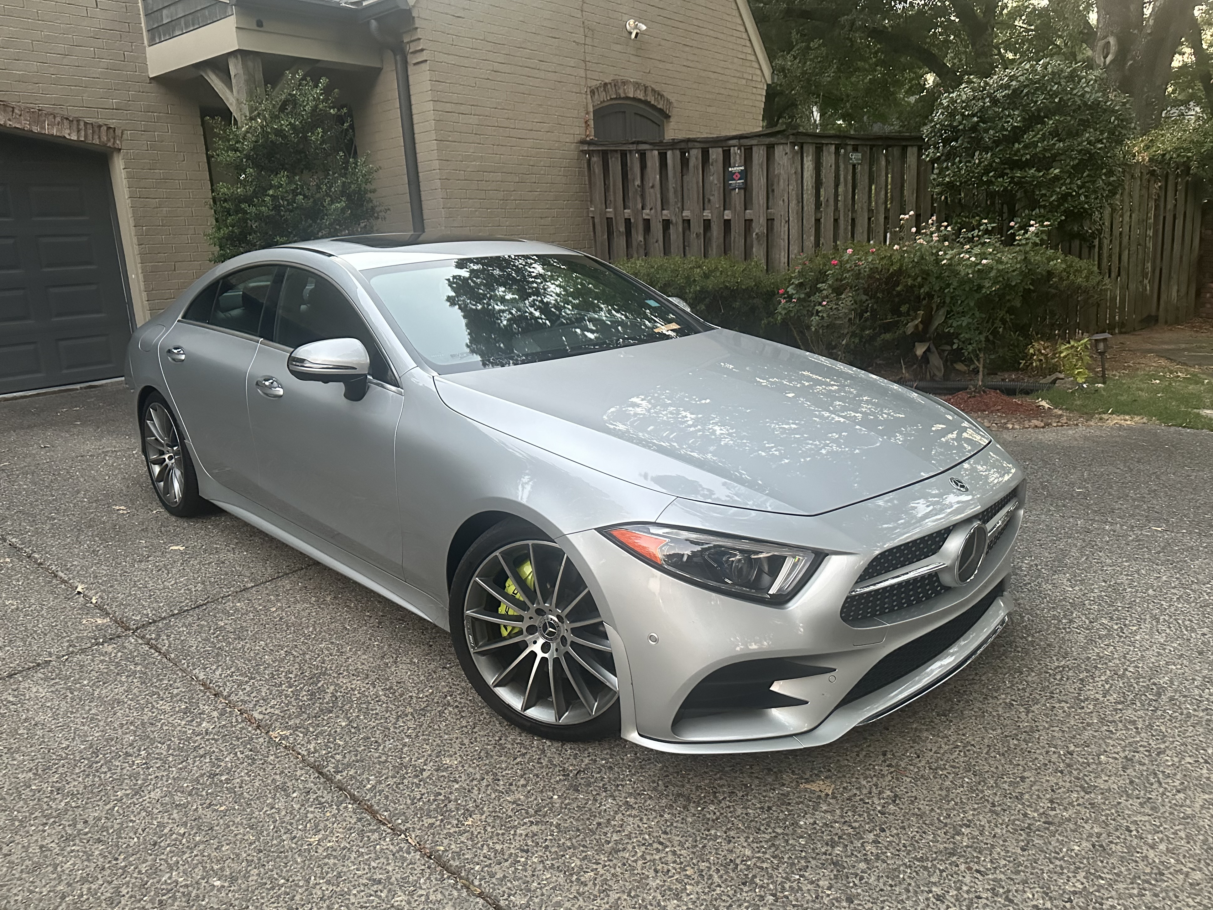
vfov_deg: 54.9
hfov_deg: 69.4
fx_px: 876
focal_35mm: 25
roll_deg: +4.4
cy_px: 443
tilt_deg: -10.9
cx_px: 591
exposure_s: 1/60
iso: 800
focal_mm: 6.86
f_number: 1.78
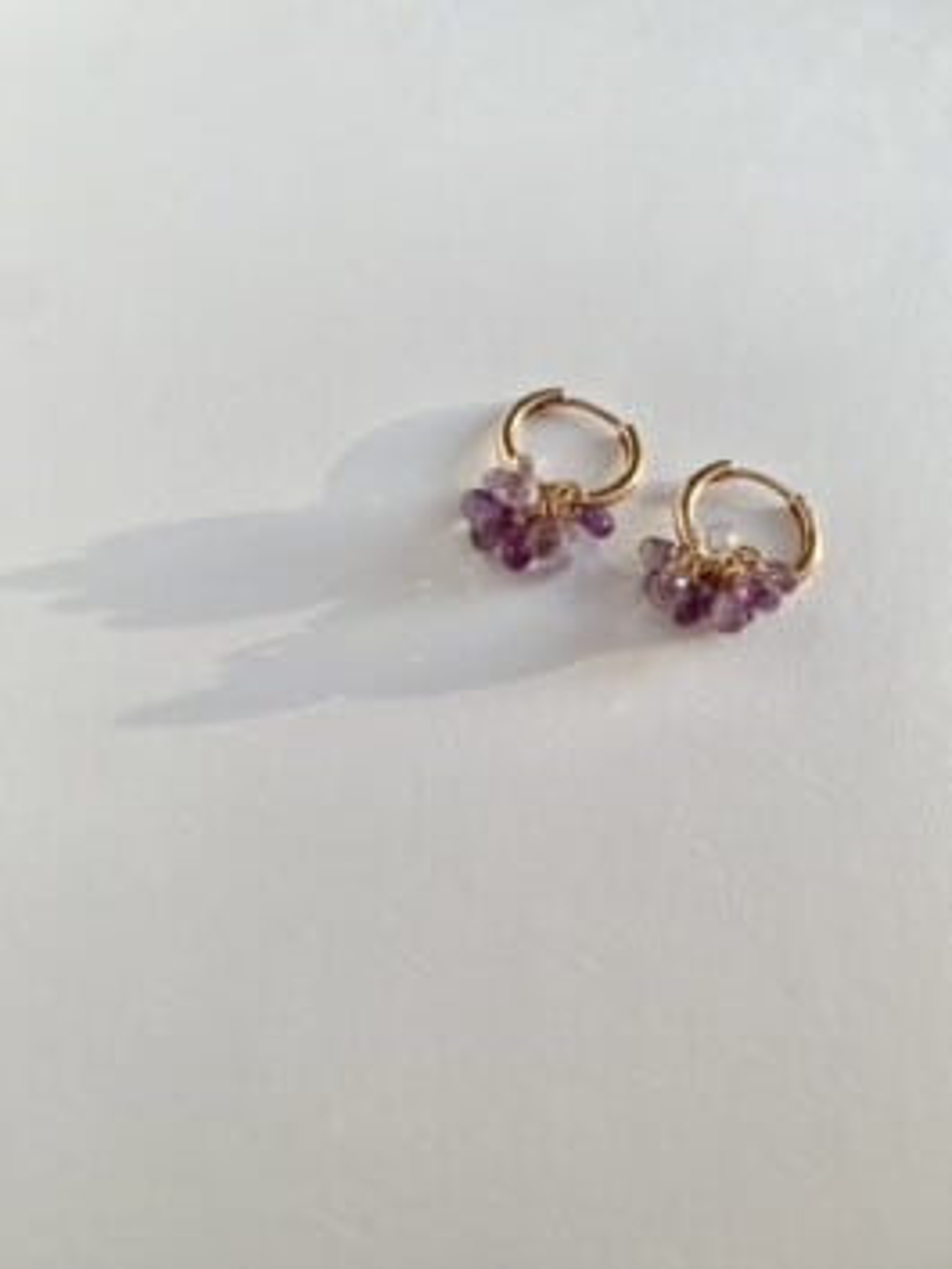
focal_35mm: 25
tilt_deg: -61.5
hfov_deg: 54.9
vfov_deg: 69.4
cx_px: 476
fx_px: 916
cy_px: 634
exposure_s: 1/122
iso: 40
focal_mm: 4.25
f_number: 1.8
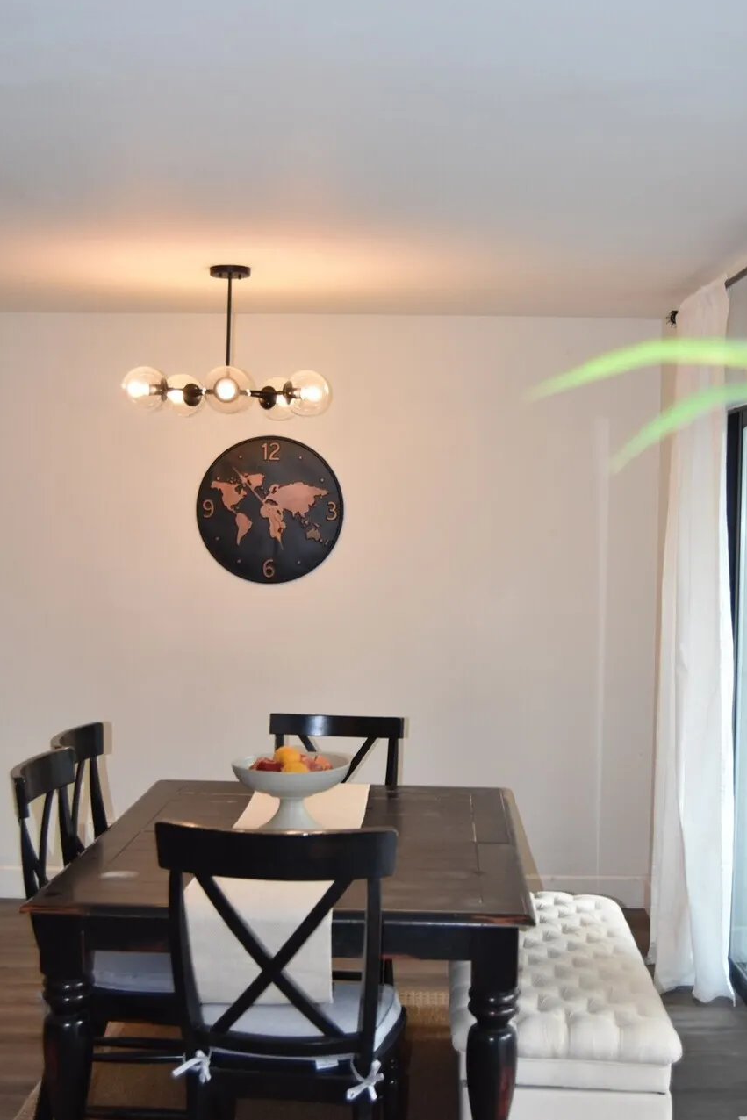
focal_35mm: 44
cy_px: 557
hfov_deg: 30.5
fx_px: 1369
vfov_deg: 44.5
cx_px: 364
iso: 800
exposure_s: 1/100
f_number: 5
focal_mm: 26
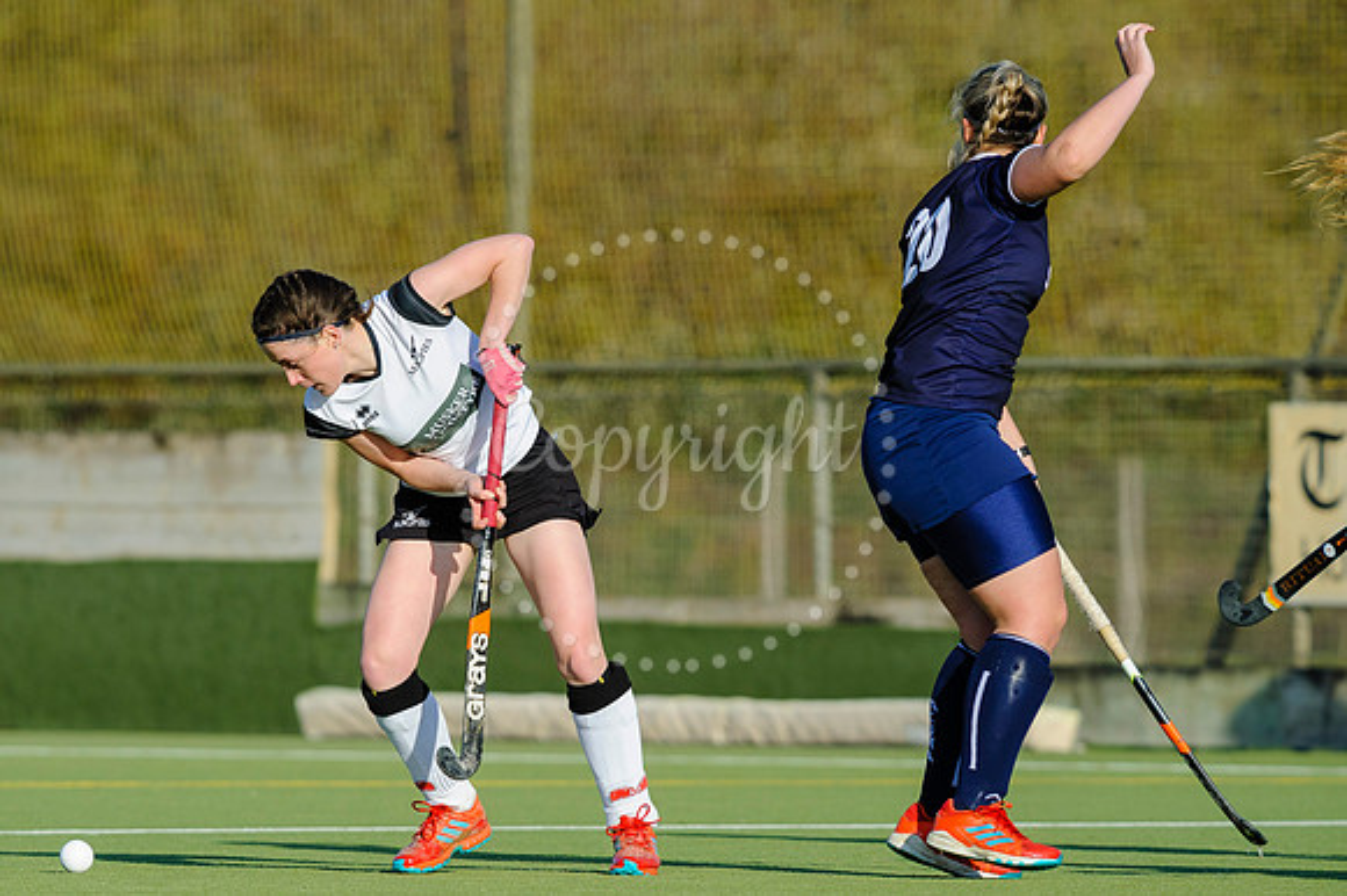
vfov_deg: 1.9
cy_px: 475
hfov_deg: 2.9
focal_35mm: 705
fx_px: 26371
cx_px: 425
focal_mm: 500
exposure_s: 1/2000
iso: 500
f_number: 6.7
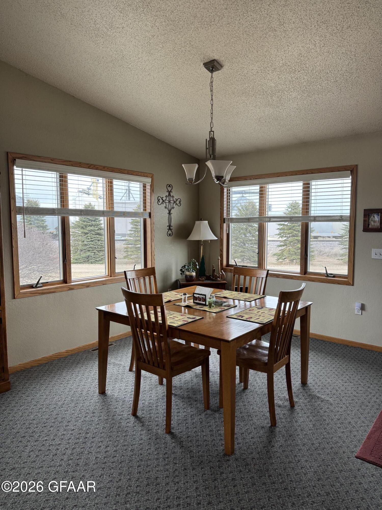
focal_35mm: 24
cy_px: 255
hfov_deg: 56.8
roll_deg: +0.2
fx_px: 353
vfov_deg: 71.6
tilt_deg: -4.7
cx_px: 191
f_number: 1.78
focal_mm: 6.76
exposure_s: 1/121
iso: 100
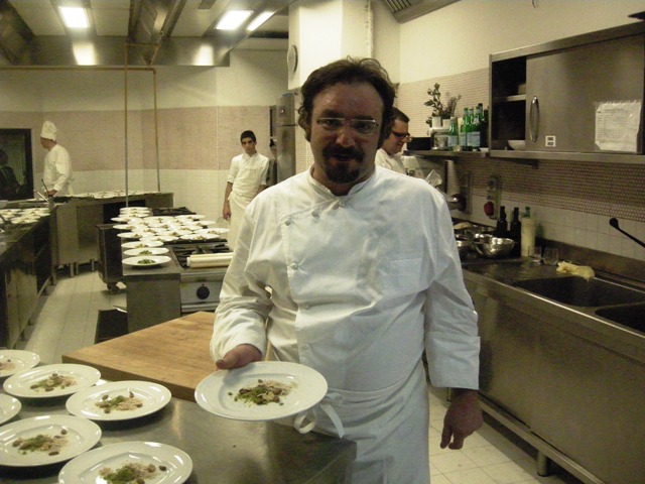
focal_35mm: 36
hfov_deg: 51.4
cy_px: 242
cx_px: 322
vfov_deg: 39.7
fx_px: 671
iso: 1600
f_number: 2.7
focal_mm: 7.5
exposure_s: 1/95
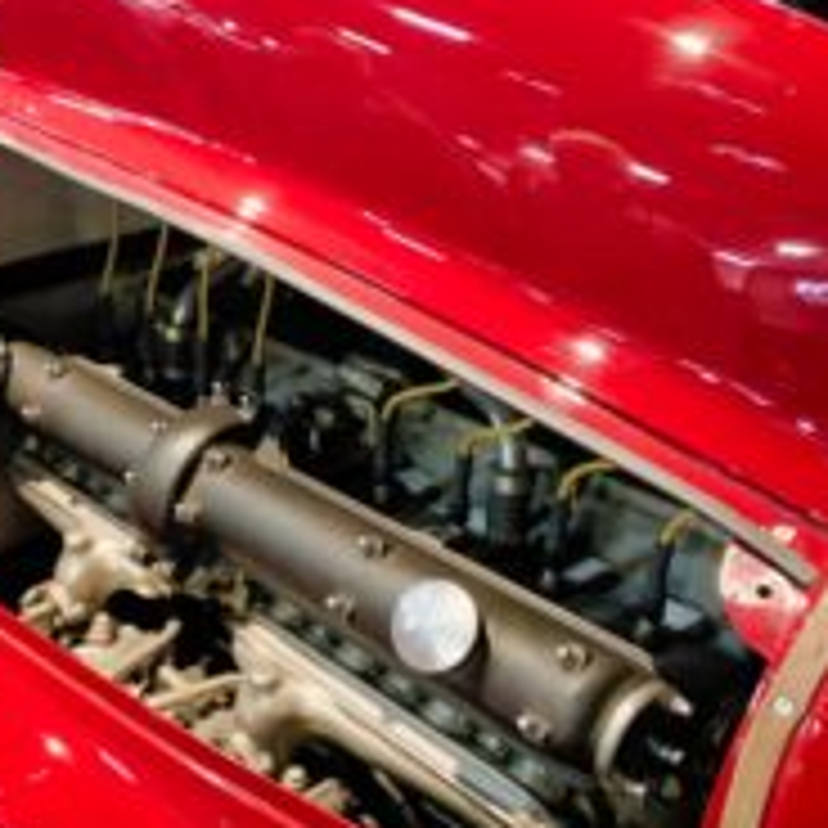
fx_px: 1218
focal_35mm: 45
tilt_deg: -26.4
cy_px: 446
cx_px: 94
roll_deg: +2.0
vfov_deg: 37.5
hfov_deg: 35.5
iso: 400
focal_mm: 4.25
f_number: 1.8
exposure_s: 1/33
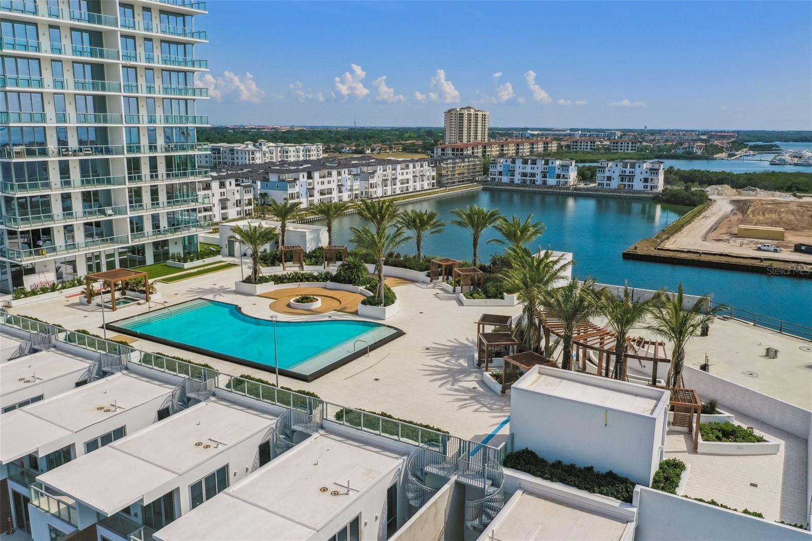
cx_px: 406
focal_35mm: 28
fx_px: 631
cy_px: 270
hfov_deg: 65.5
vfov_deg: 46.4
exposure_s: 1/1250
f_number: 8
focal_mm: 10.3
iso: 100
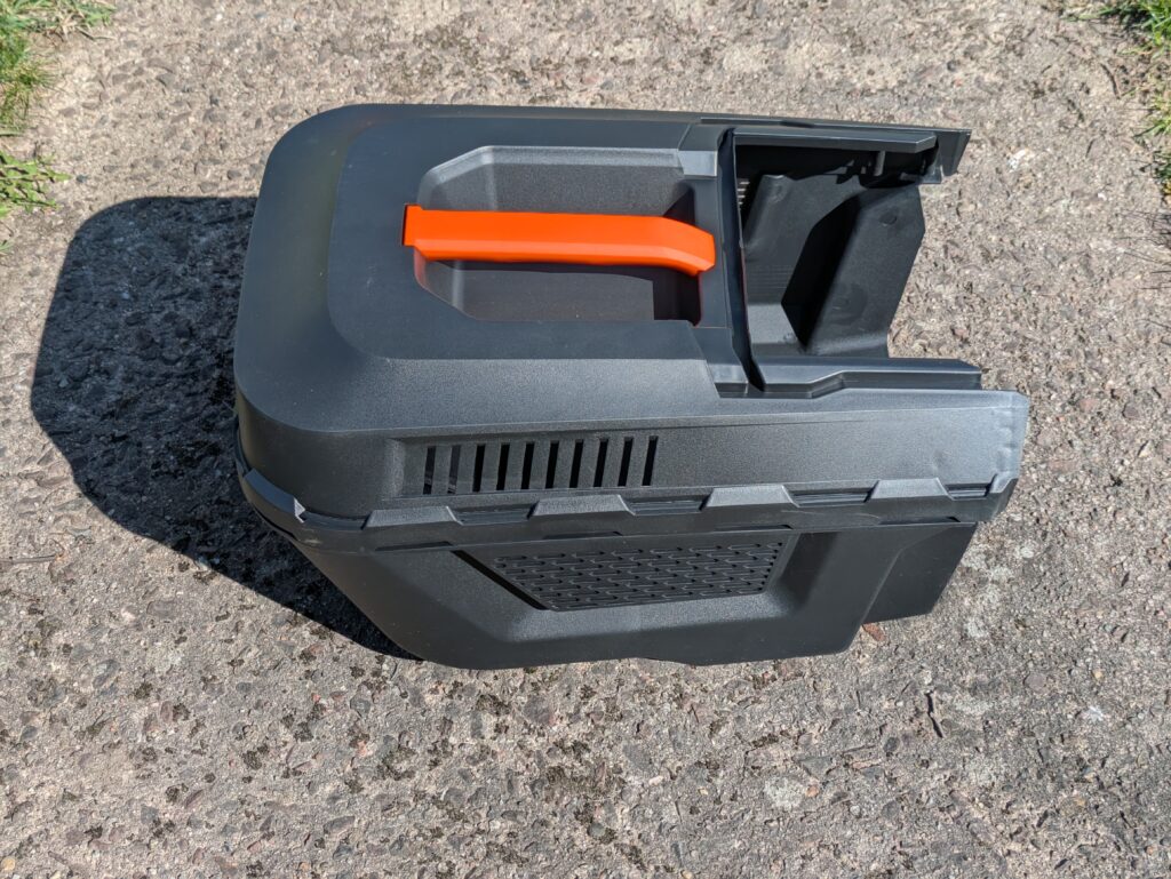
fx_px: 1726
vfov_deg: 28.6
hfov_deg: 37.5
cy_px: 440
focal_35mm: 51
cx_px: 586
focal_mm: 5.43
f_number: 1.89
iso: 45
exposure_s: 1/2037
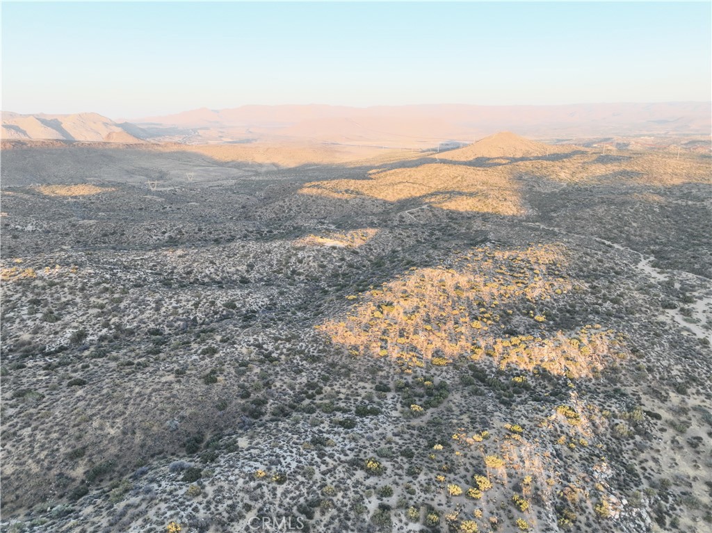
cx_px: 356
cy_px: 266
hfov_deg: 71.6
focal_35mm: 24
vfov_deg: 56.8
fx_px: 493
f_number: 2.8
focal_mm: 12.29
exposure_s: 1/500
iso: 150
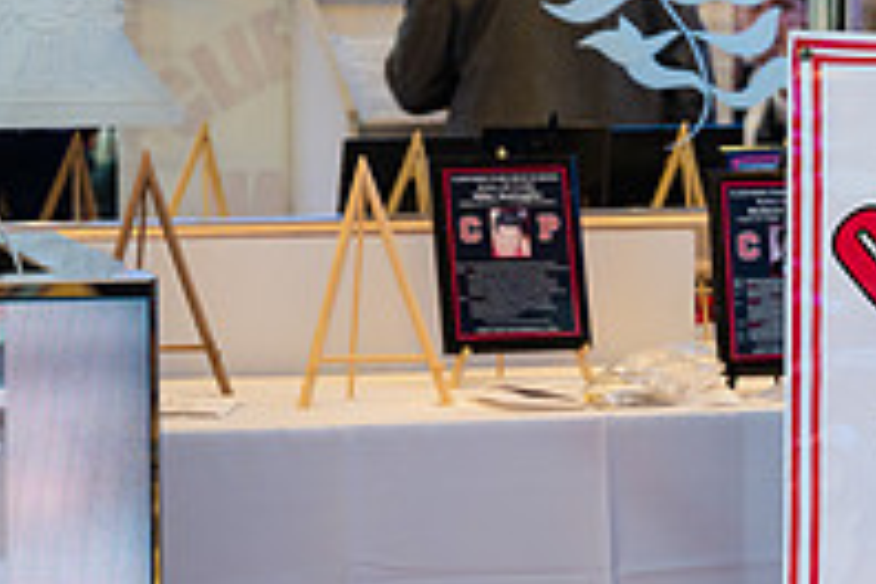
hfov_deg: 9.8
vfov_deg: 6.6
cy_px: 323
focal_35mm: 207
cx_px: 1124
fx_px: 5037
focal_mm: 70
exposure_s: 1/200
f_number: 3.2
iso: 1250
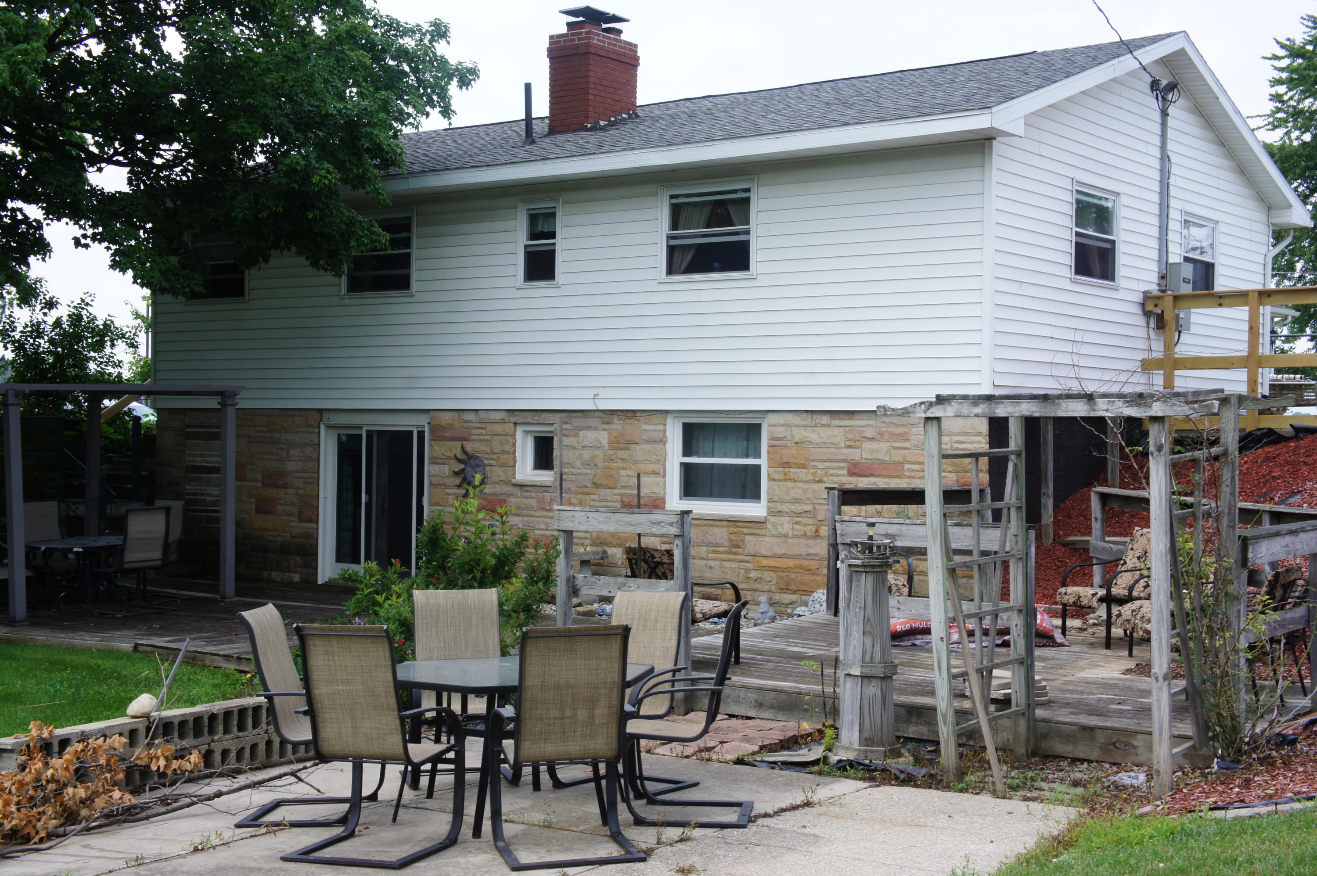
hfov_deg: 42.3
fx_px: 1700
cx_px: 658
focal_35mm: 46
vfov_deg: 28.9
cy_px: 438
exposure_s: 1/100
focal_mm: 31
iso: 200
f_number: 13
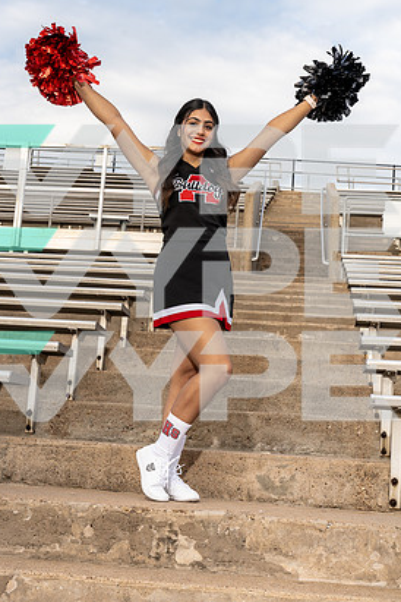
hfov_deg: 23.8
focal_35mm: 57
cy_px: 274
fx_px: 952
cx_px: 186
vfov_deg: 35.0
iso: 320
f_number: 8
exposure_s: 1/250
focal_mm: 52
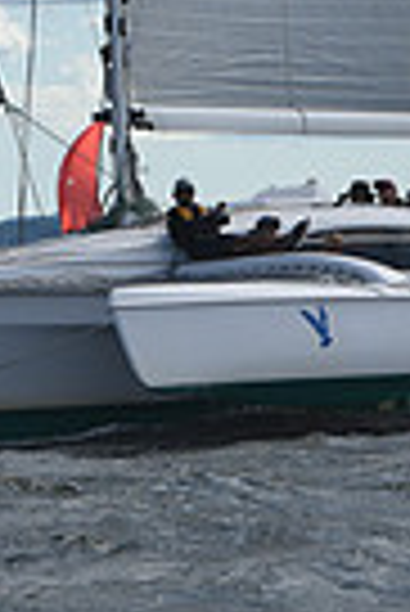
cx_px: 207
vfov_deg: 5.7
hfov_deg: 3.8
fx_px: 6185
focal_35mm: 363
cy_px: 268
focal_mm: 85
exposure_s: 1/1000
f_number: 9
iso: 250
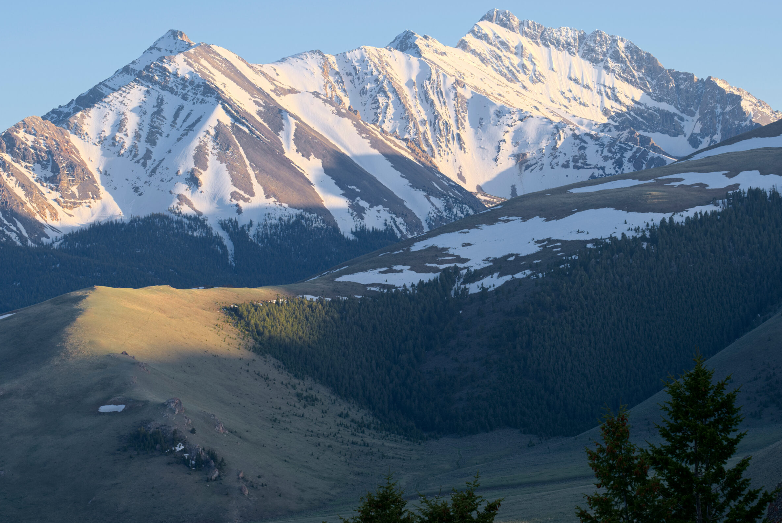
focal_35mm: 145
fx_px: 3152
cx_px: 379
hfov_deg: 14.1
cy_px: 246
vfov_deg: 9.5
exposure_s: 1/210
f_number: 5.6
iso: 200
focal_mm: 90
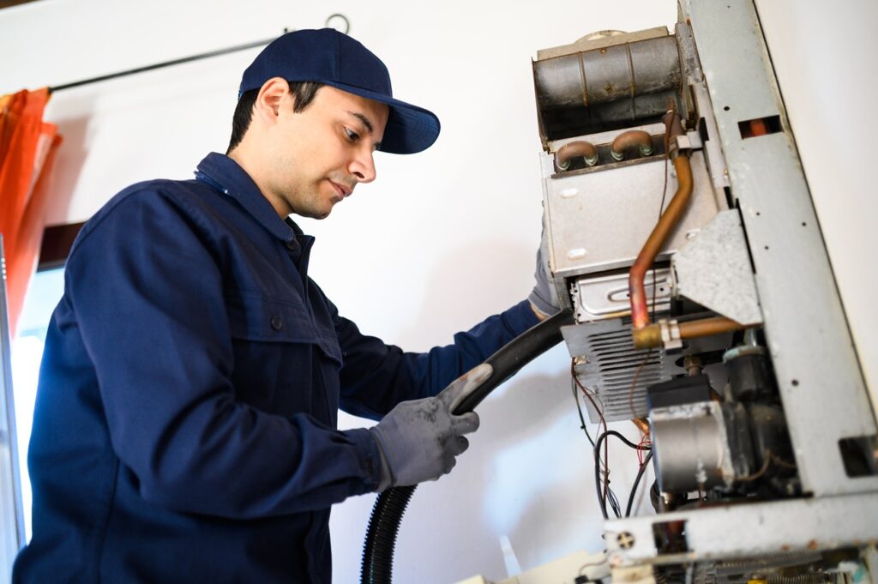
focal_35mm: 35
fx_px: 853
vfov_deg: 37.8
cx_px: 439
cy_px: 292
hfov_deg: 54.5
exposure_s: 1/80
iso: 400
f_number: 1.4
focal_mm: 35
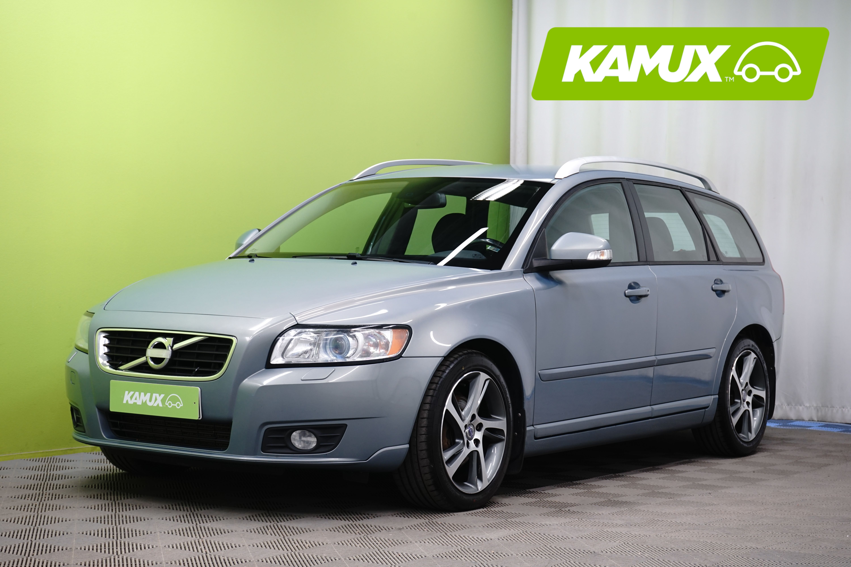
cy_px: 284
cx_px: 426
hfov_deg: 28.8
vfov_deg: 19.5
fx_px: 1655
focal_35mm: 70
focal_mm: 70
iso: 500
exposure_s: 1/6
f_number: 8
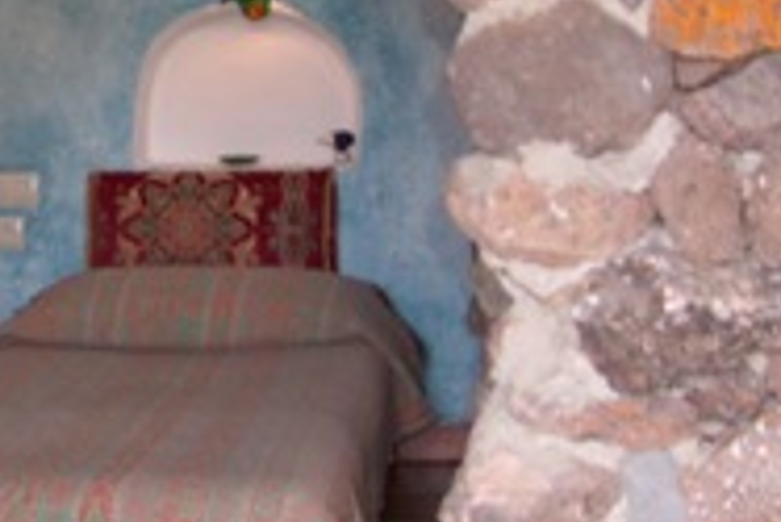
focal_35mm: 92
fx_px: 1997
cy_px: 217
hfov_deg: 21.0
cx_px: -79
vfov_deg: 14.9
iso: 100
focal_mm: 7.6
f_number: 2.8
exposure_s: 1/60
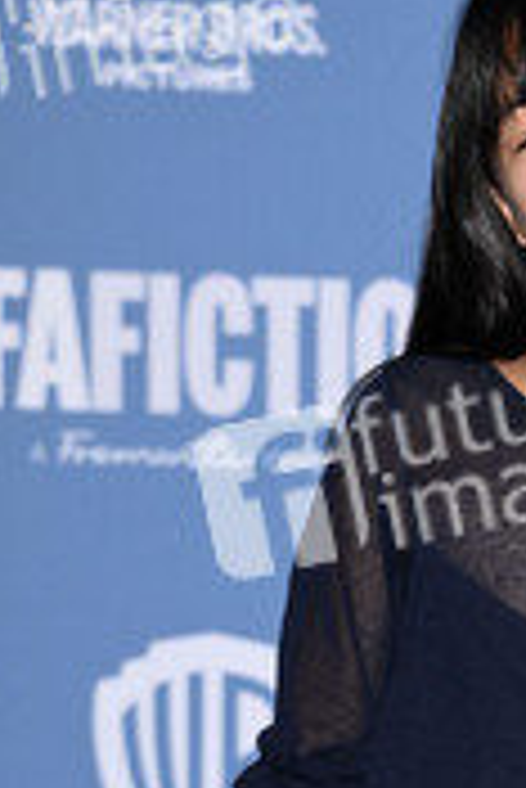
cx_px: 557
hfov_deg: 4.2
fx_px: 7240
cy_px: 698
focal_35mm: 331
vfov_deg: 6.2
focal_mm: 145
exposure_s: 1/250
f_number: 6.3
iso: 1000
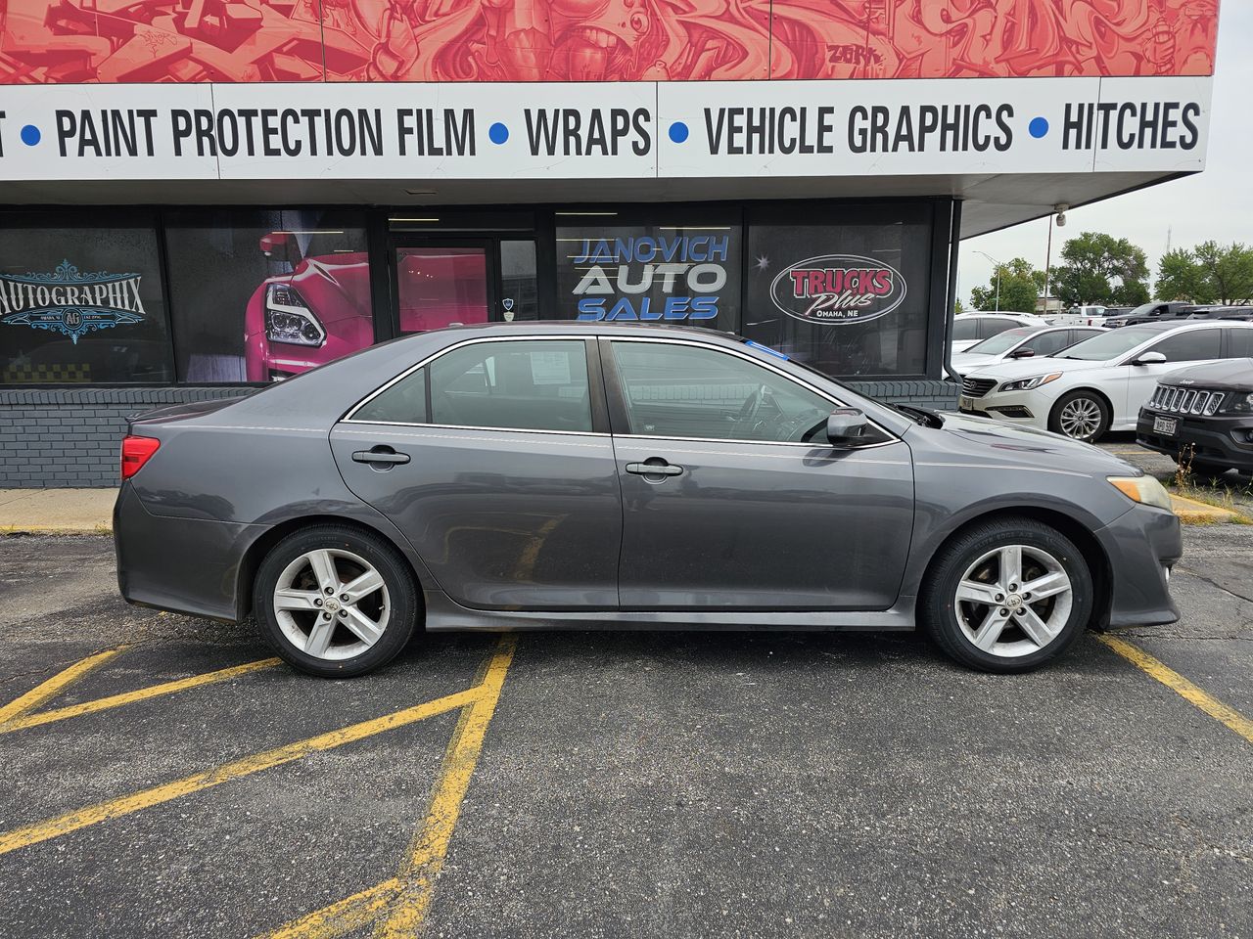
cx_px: 626
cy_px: 470
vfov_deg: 58.9
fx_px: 833
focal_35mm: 23
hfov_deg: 73.9
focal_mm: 6.3
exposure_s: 1/391
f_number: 1.7
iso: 10
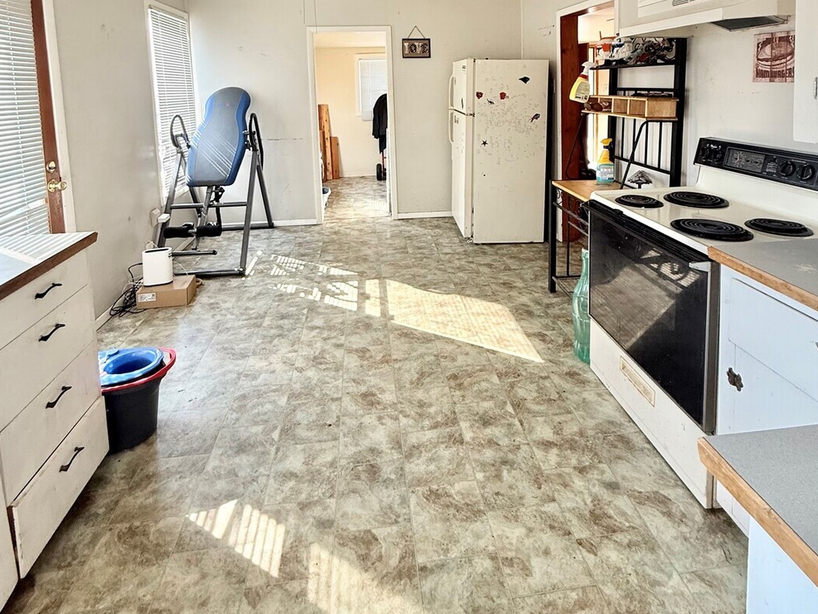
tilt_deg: -3.0
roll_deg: +0.9
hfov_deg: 84.7
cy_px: 123
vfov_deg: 62.8
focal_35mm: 19
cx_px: 407
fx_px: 449
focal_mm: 2.22
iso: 125
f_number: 2.2
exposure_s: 1/99
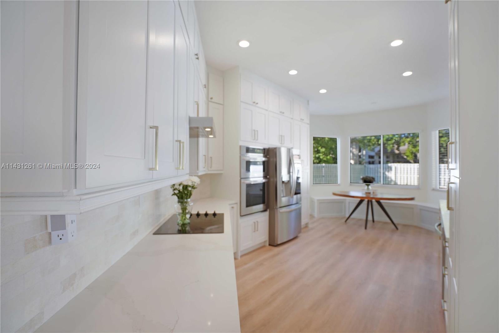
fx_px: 222
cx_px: 250
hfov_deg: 96.7
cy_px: 166
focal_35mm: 16
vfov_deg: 73.7
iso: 320
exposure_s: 1/125
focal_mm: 16
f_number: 4.5
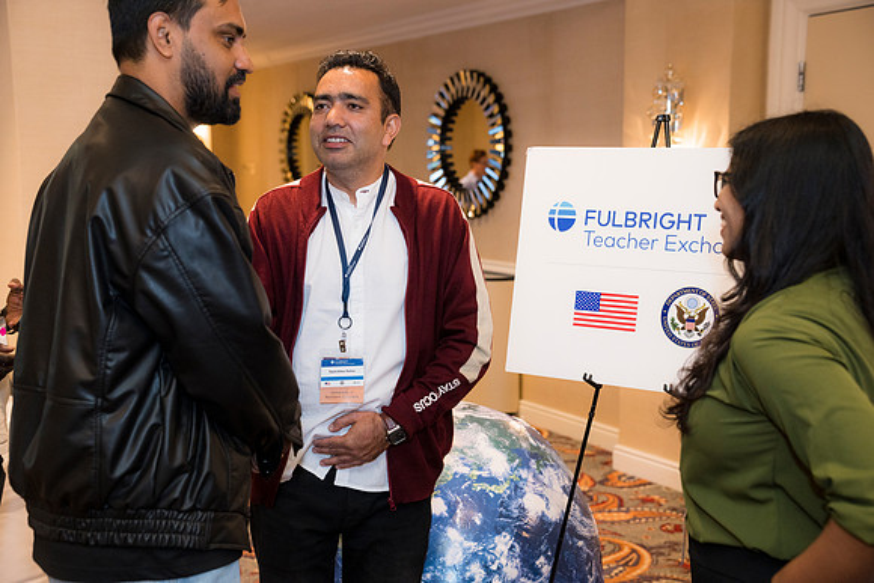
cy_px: 292
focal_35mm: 46
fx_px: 1117
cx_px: 437
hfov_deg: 42.7
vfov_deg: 29.3
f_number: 3.5
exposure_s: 1/160
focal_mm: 46
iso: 800
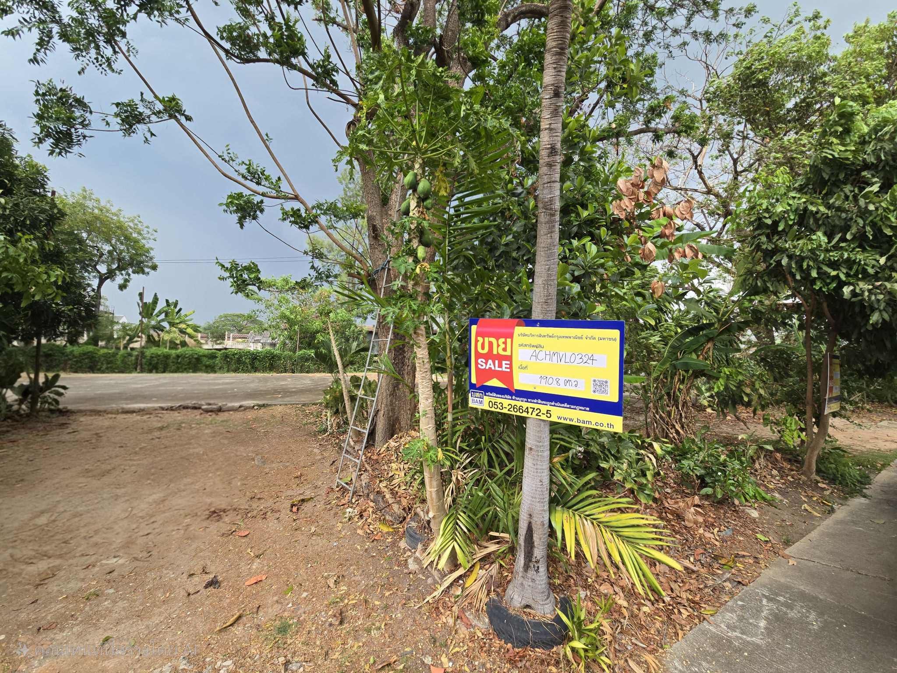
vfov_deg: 89.9
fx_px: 337
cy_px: 336
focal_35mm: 13
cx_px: 448
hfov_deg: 106.2
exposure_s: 1/263
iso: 50
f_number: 2.2
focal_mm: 2.2
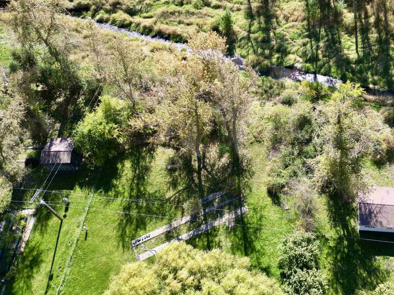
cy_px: 127
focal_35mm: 38
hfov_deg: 47.3
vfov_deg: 37.7
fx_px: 433
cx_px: 292
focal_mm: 6.72
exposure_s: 1/800
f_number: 1.7
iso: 110
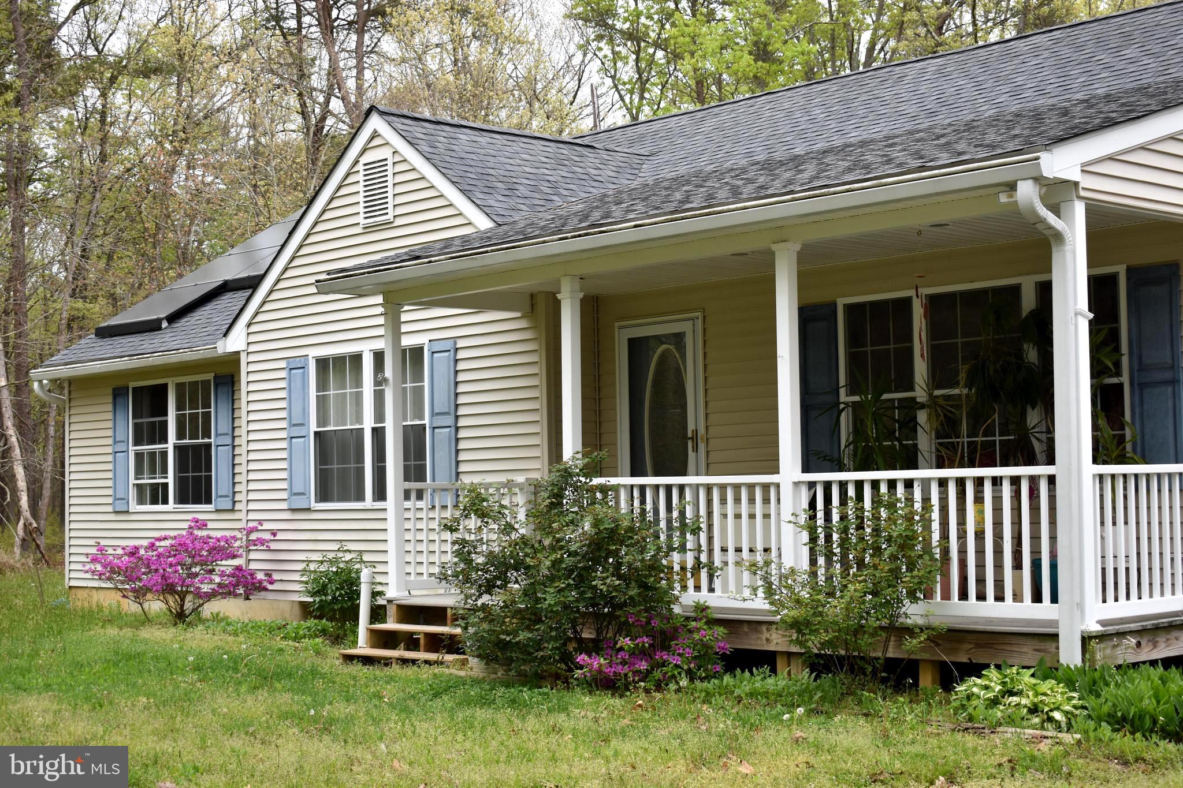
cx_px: 592
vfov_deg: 23.8
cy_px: 394
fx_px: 1873
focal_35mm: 57
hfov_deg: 35.1
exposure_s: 1/250
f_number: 5.6
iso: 360
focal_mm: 38
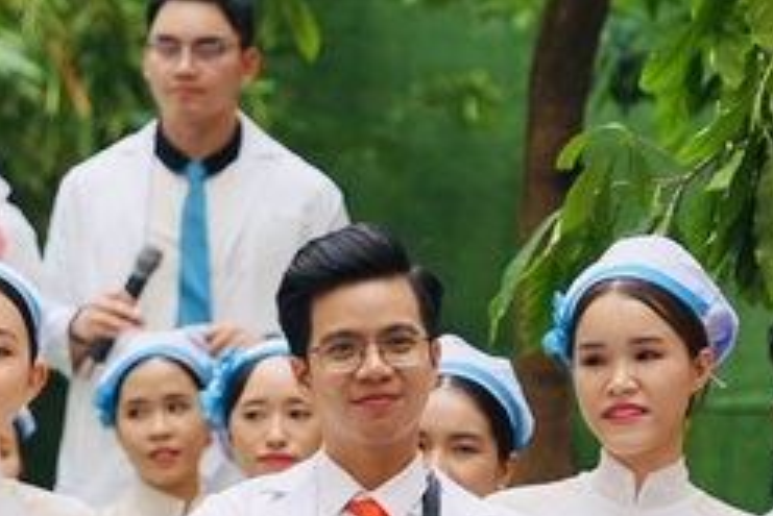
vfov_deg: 3.0
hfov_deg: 4.5
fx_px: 9775
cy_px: 760
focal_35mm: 455
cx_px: -219
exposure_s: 1/160
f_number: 6.3
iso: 1000
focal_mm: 154
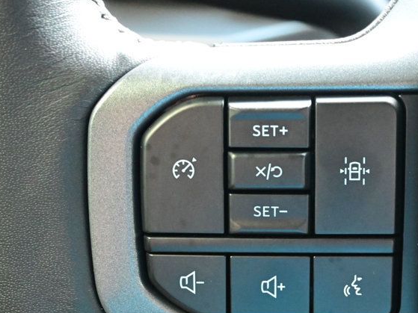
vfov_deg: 19.7
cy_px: 241
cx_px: 331
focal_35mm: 74
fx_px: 893
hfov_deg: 25.9
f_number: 4.5
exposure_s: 1/50
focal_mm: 28
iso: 6400
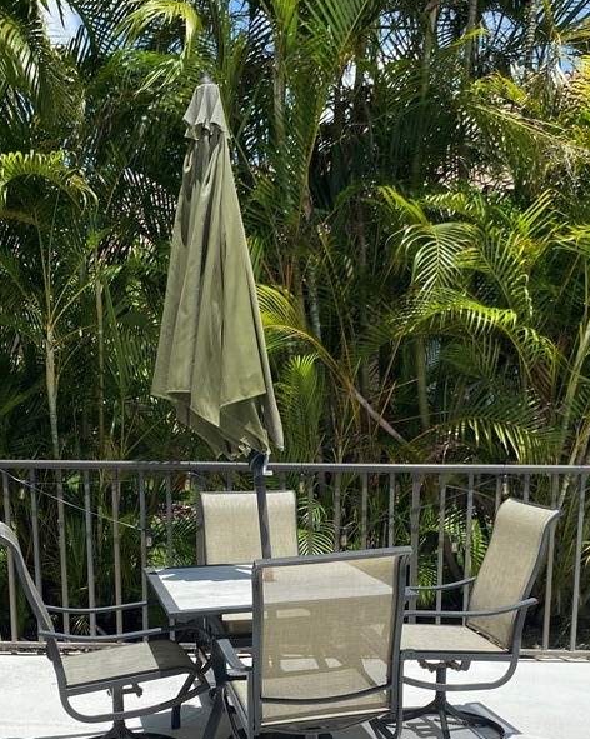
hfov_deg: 34.1
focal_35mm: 44
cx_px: 299
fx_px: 961
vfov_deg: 40.4
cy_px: 585
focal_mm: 4.25
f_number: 1.8
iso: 32
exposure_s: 1/6061
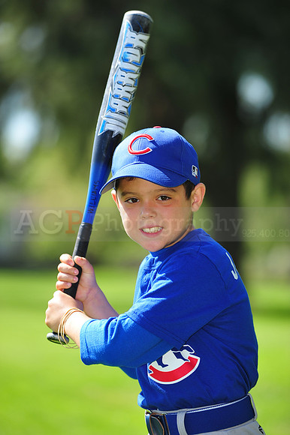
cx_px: 145
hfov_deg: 6.9
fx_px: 2419
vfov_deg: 10.3
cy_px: 218
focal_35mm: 200
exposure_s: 1/640
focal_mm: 200
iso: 200
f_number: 4.5
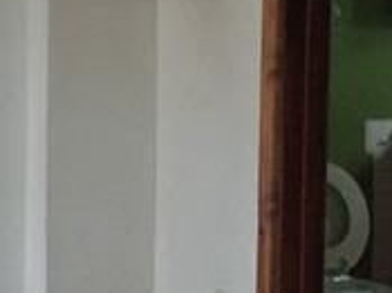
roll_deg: -0.3
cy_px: 2
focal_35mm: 106
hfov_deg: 16.4
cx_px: -251
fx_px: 1200
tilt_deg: -4.5
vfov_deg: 13.8
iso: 800
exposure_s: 1/15
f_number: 2.2
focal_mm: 4.15
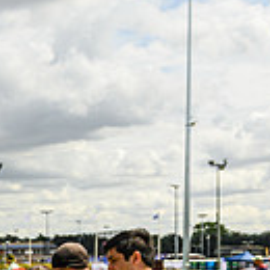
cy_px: 308
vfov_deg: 18.3
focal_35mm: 91
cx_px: -278
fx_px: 803
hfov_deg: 15.2
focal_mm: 24
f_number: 5.6
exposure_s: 1/500
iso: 100
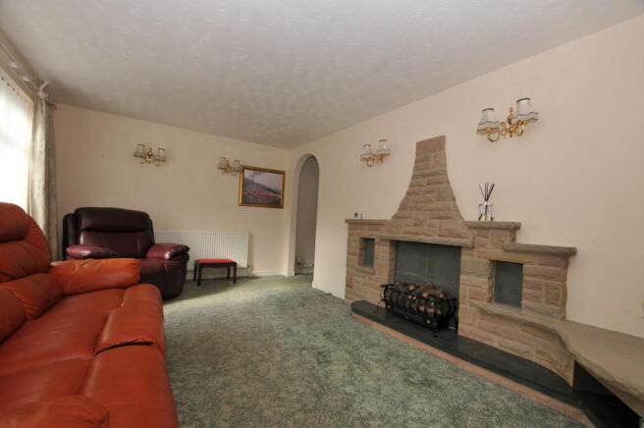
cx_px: 322
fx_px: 268
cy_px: 214
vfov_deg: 77.2
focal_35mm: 15
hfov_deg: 100.4
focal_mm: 10
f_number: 5
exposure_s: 1/60
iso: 200
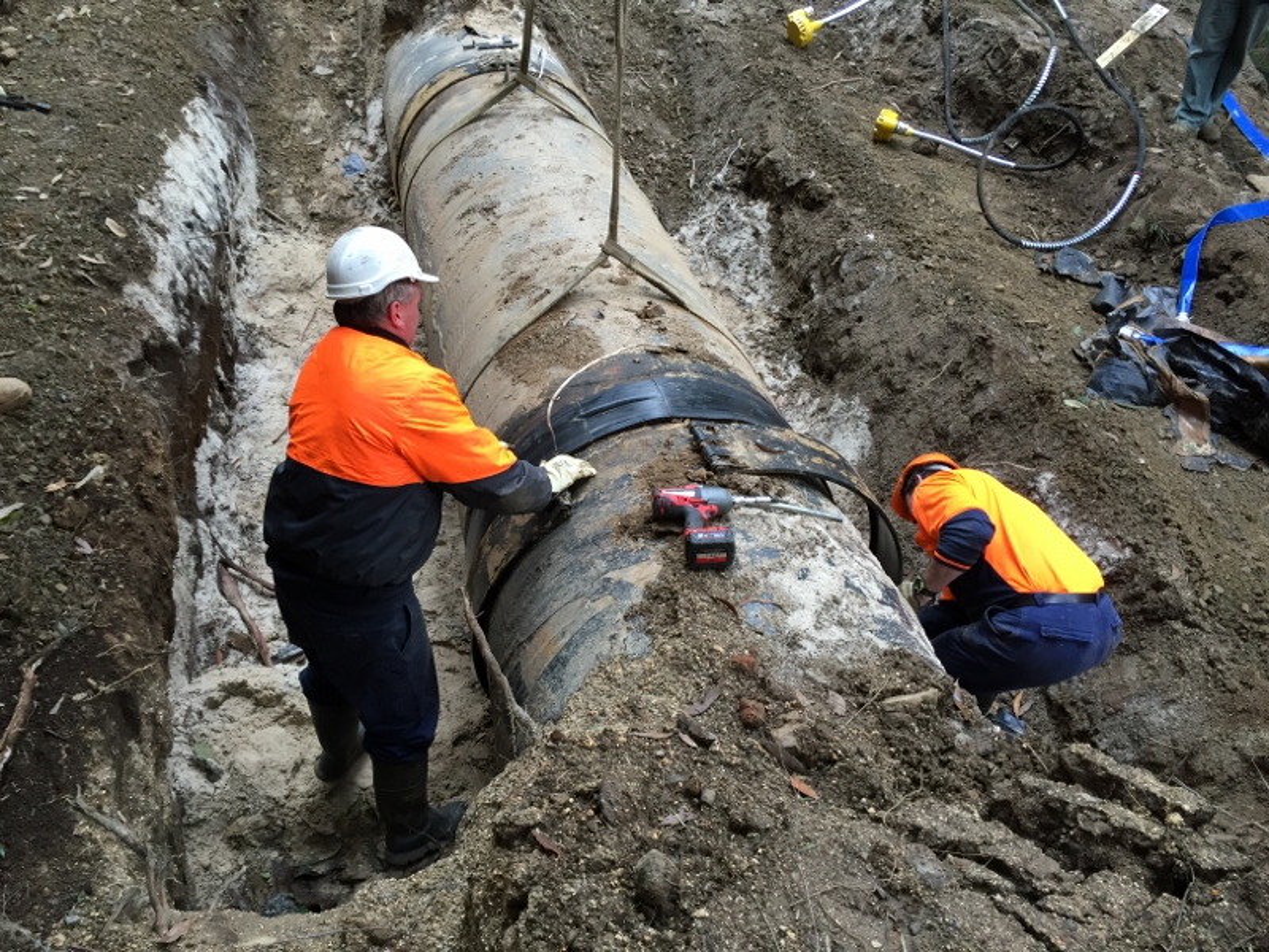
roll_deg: -5.6
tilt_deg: -37.6
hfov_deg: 61.7
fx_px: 1063
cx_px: 634
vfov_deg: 48.2
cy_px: 476
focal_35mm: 29
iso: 32
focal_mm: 4.15
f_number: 2.2
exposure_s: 1/30
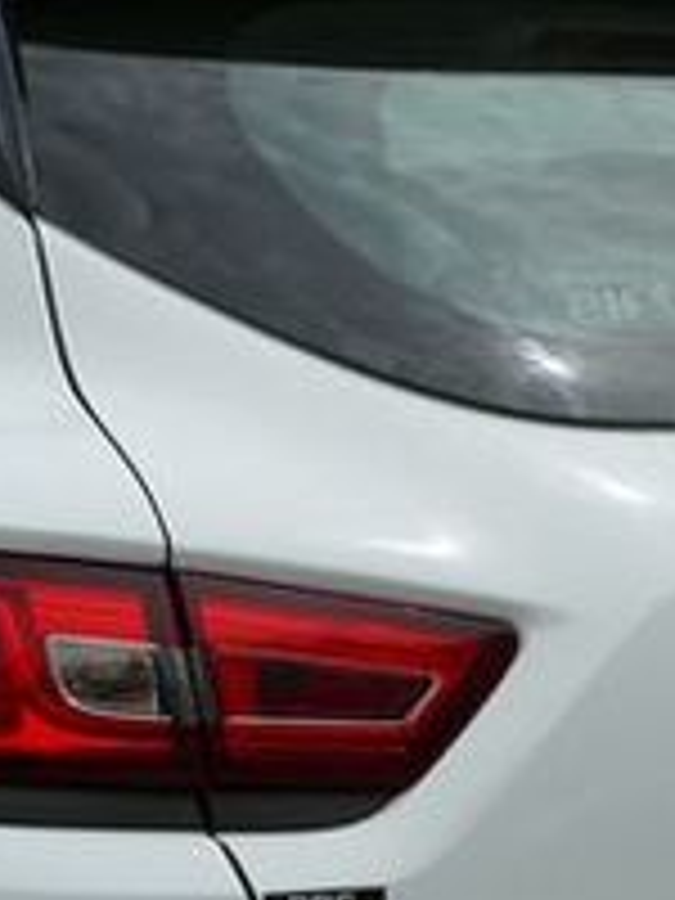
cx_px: 135
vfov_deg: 13.1
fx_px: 3874
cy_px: 920
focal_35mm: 149
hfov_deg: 9.9
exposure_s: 1/2000
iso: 125
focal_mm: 11.35
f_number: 3.2
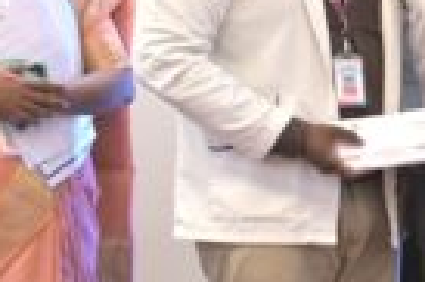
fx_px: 2085
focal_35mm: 177
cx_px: 1176
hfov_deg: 9.6
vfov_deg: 7.7
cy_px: 257
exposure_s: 1/100
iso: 2500
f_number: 5
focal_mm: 31.5
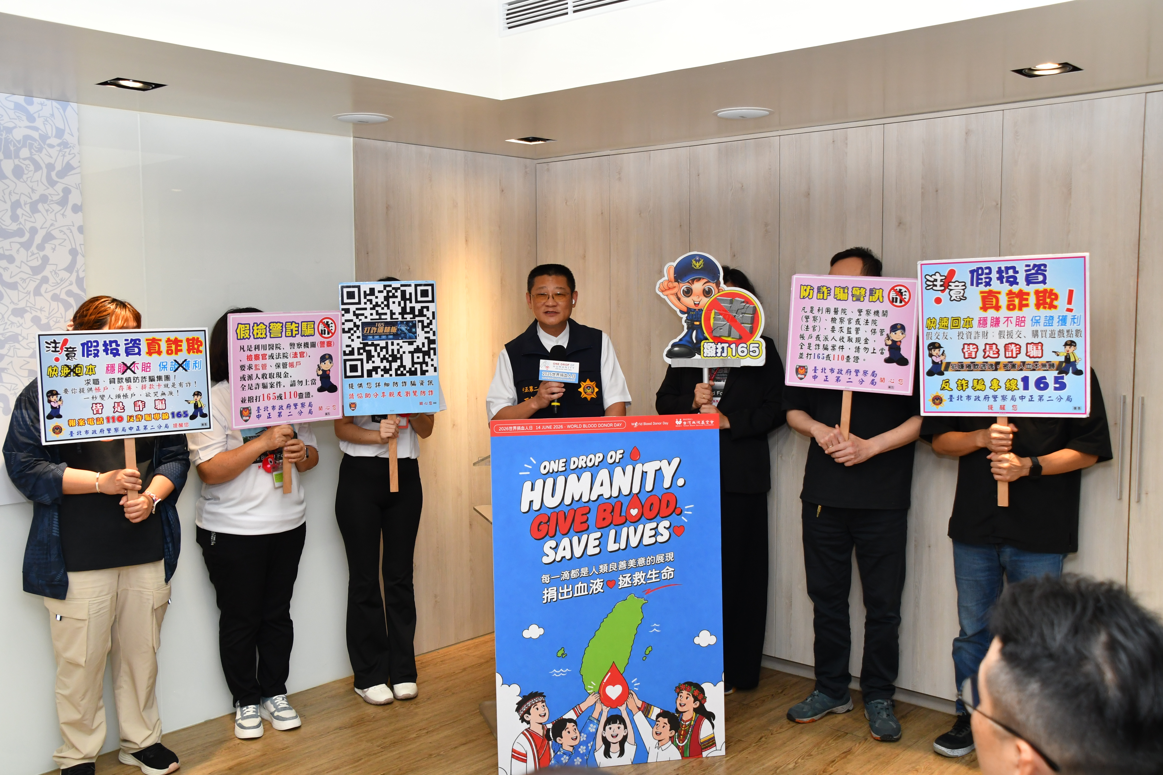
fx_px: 1066
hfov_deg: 57.2
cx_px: 582
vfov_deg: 40.0
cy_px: 388
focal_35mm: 33
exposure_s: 1/60
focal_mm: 22
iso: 800
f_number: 5.6
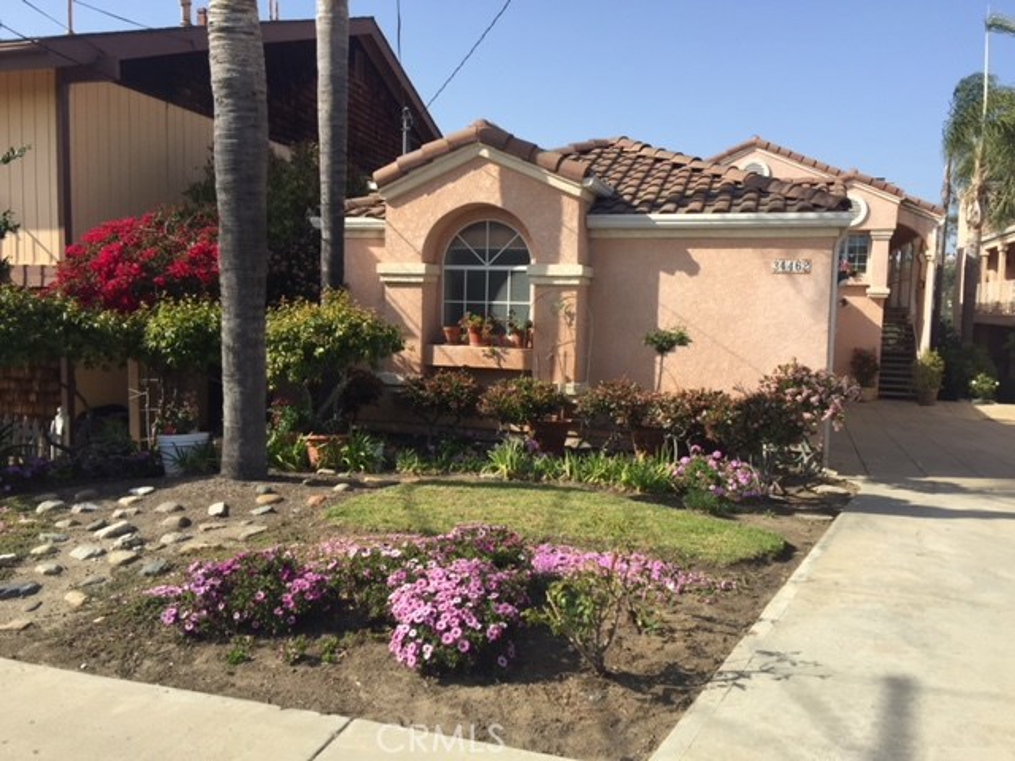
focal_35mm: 29
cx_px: 508
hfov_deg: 61.7
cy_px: 380
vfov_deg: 48.2
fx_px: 850
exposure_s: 1/1522
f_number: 2.2
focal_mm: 4.15
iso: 32
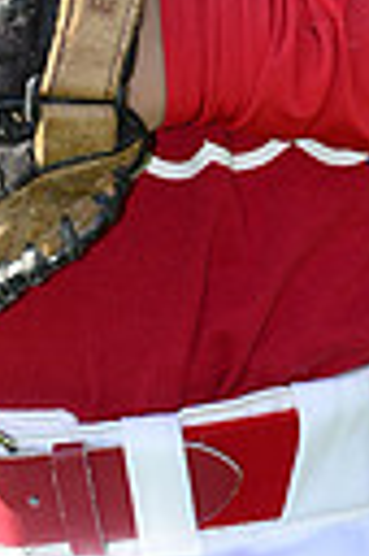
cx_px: 111
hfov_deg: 1.7
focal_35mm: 792
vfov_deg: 2.6
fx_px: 12209
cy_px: -495
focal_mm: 175
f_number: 5
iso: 200
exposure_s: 1/500
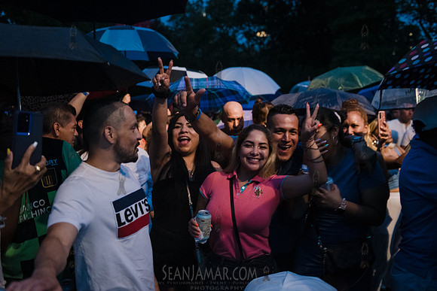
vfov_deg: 35.1
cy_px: 146
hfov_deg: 50.7
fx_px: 461
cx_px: 218
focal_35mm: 38
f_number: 3.5
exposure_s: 1/125
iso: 3200
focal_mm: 38
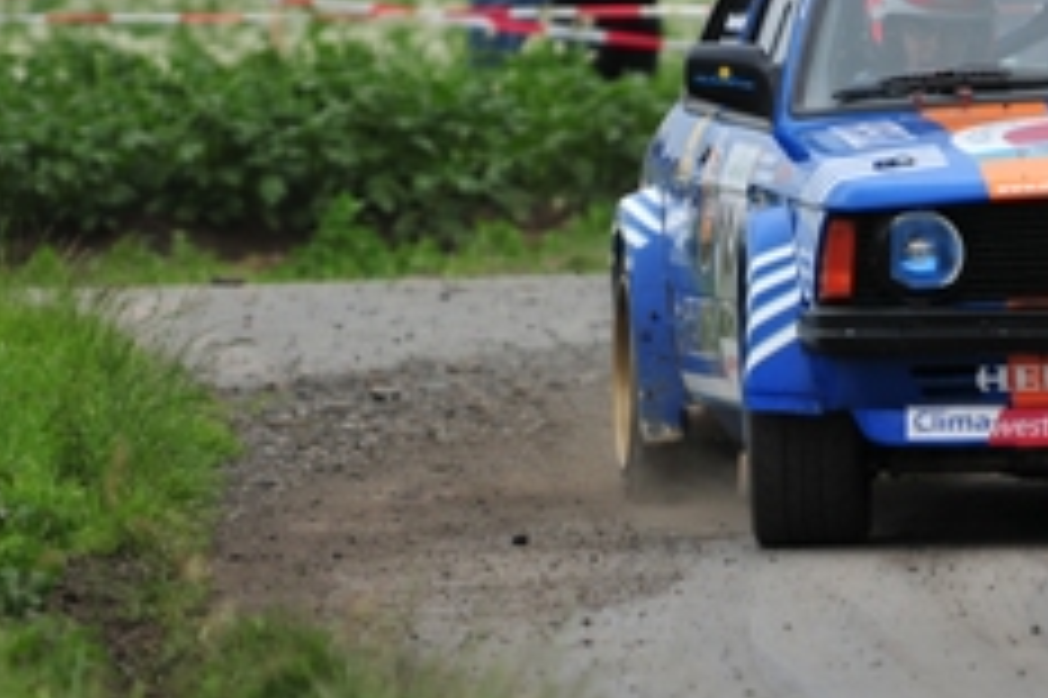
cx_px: 927
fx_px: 23475
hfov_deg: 2.6
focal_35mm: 807
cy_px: 315
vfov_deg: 1.7
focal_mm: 280
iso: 250
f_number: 4
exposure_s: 1/1250
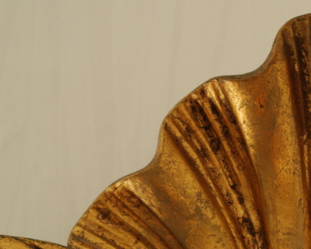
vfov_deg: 10.7
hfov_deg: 13.3
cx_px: 317
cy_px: 278
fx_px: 1316
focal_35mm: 143
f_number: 5.6
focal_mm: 35
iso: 200
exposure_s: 1/30
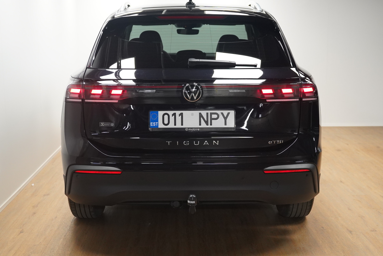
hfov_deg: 38.2
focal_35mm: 52
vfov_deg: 26.0
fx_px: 553
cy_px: 128
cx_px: 192
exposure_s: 1/160
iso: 2500
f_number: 2.8
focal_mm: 34.8
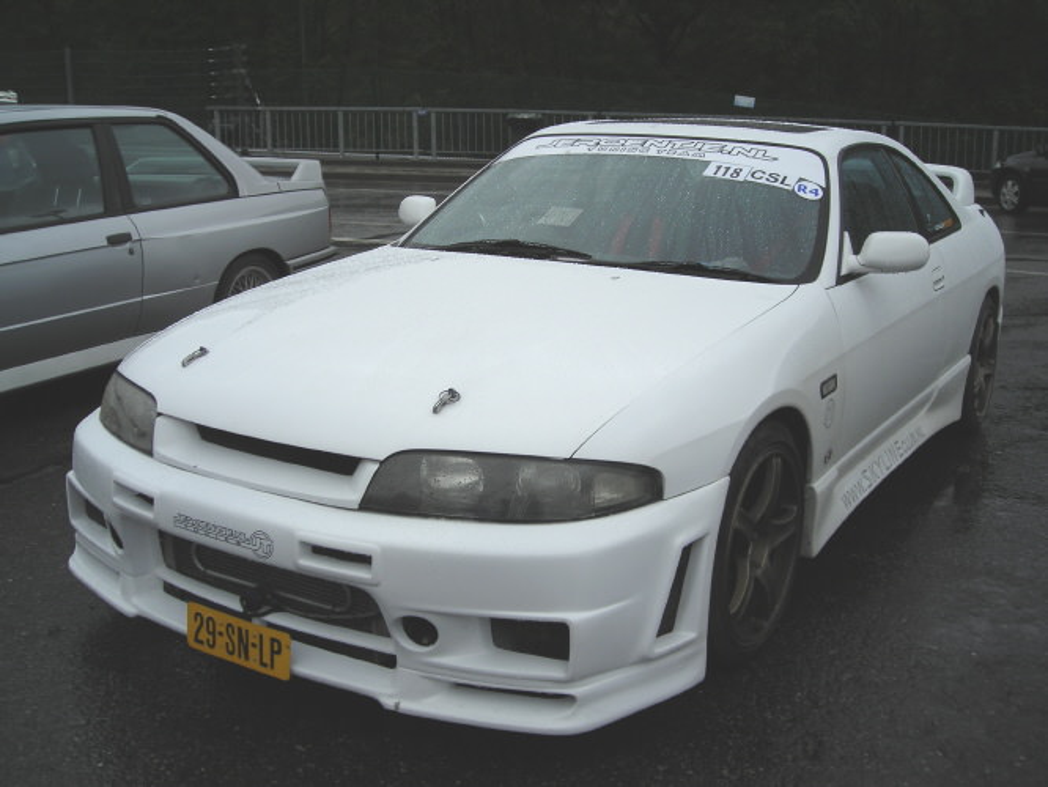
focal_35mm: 38
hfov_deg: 49.0
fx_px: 1151
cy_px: 394
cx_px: 524
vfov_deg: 37.7
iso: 50
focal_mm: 6.3
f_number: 3.2
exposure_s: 1/385
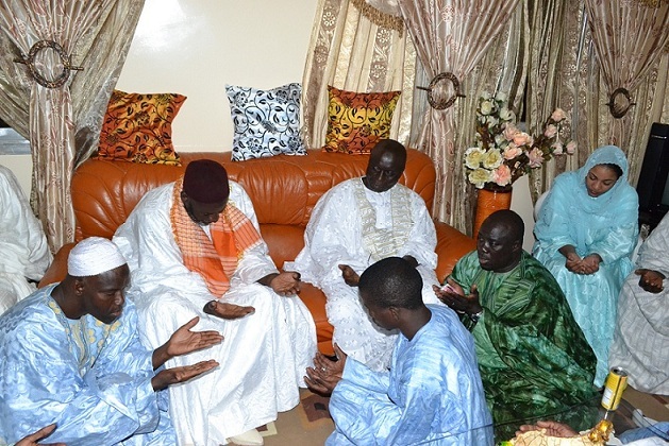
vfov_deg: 48.0
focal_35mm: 27
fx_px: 502
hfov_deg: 67.4
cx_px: 334
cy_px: 223
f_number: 7.1
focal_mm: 18
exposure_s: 1/60
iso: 3200
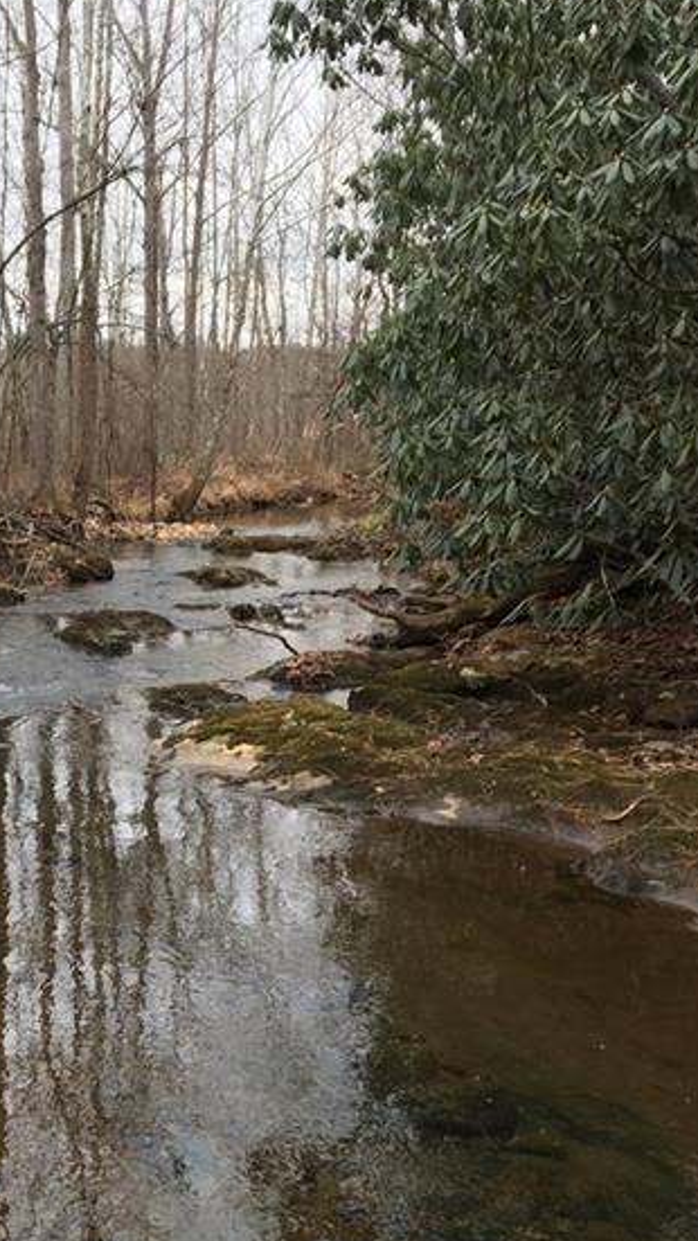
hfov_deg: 26.5
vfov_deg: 46.1
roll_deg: +1.5
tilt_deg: -11.4
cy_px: 761
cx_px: 119
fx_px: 1448
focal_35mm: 44
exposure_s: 1/40
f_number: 2.2
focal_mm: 4.15
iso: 32
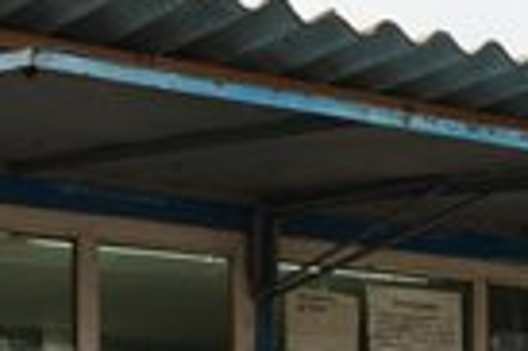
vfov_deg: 15.5
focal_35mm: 82
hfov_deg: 24.0
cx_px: 489
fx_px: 1201
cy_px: 498
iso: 160
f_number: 4
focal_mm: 28
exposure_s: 1/60
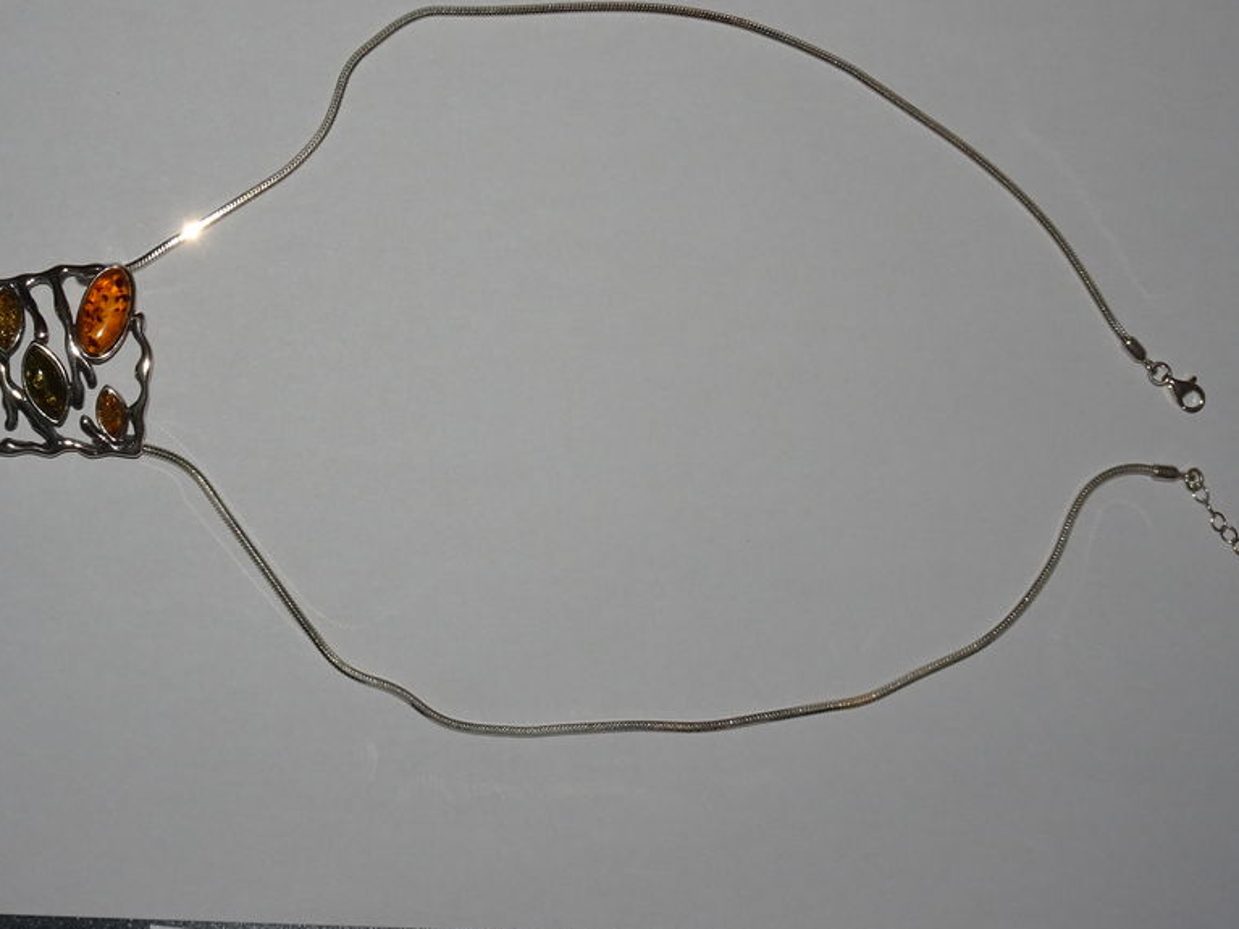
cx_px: 514
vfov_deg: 20.1
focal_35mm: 73
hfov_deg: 26.6
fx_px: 2612
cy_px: 396
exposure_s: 1/60
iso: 125
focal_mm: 9.52
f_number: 4.5
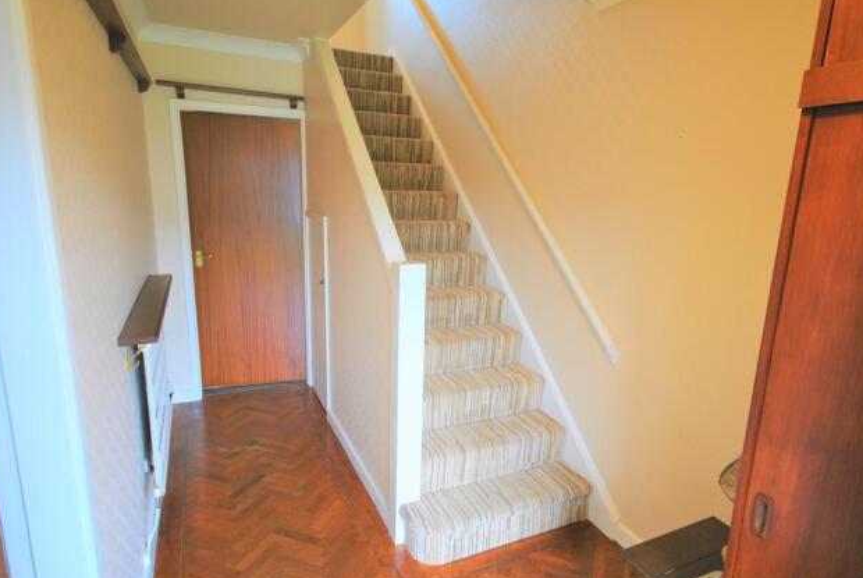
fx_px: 493
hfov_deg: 82.4
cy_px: 297
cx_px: 441
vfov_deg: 60.8
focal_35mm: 21
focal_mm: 13
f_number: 4.5
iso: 400
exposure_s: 1/6
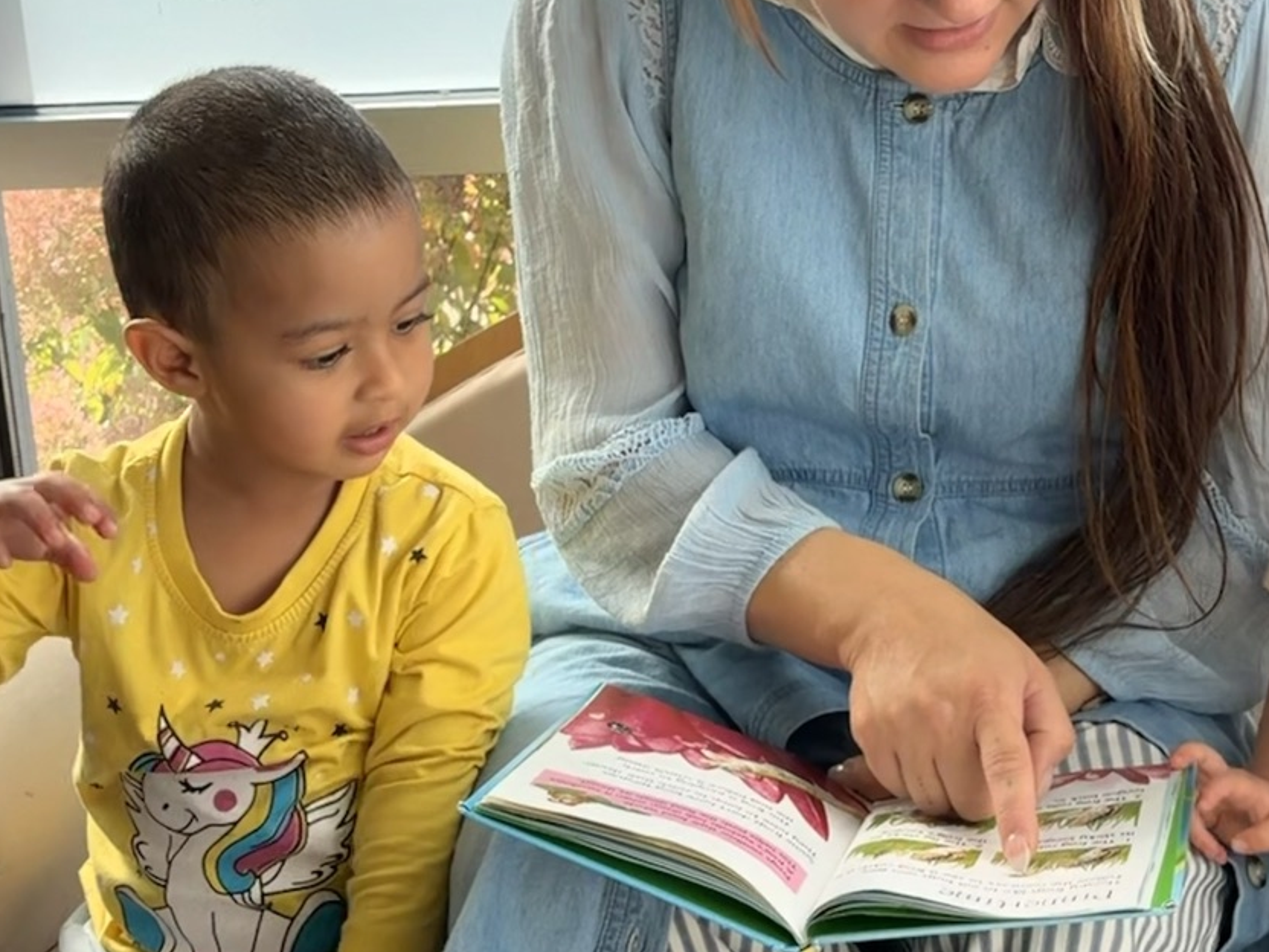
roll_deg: +2.0
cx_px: 811
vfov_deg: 28.9
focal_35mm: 50
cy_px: 294
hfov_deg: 37.9
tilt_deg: -11.5
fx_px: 1833
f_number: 1.6
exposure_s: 1/694
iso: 50
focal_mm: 5.96
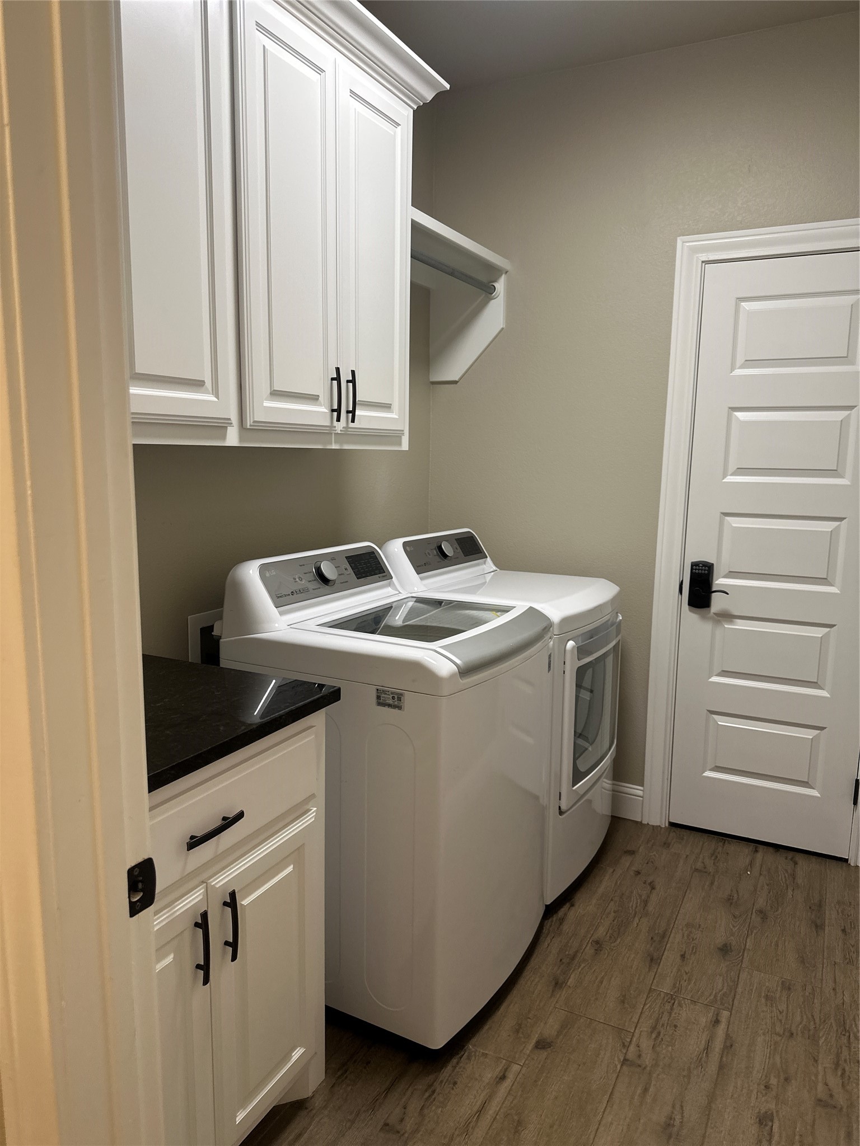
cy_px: 573
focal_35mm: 24
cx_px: 430
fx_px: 795
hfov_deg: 56.8
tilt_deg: -8.9
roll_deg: +0.5
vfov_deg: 71.6
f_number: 1.78
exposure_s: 1/60
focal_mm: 6.86
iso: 125
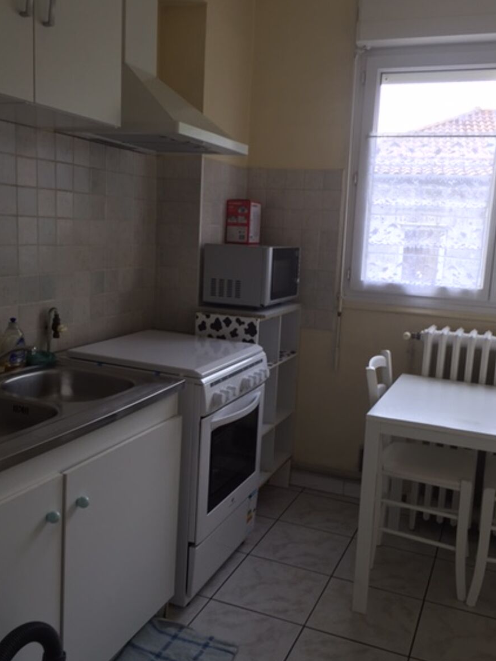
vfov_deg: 55.3
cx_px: 253
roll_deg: -3.7
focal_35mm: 33
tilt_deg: -7.8
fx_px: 630
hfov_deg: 43.0
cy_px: 329
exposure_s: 1/50
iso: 32
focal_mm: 4.15
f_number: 2.2
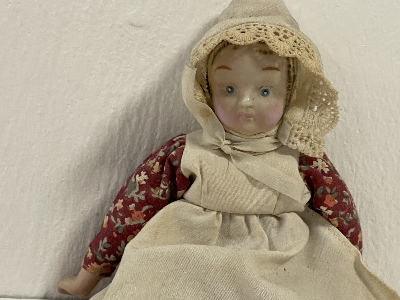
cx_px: 176
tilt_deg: -16.5
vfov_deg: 13.9
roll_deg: -5.8
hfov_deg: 18.5
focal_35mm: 106
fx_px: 1225
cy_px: 233
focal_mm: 7.5
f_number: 2.2
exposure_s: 1/50
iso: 160
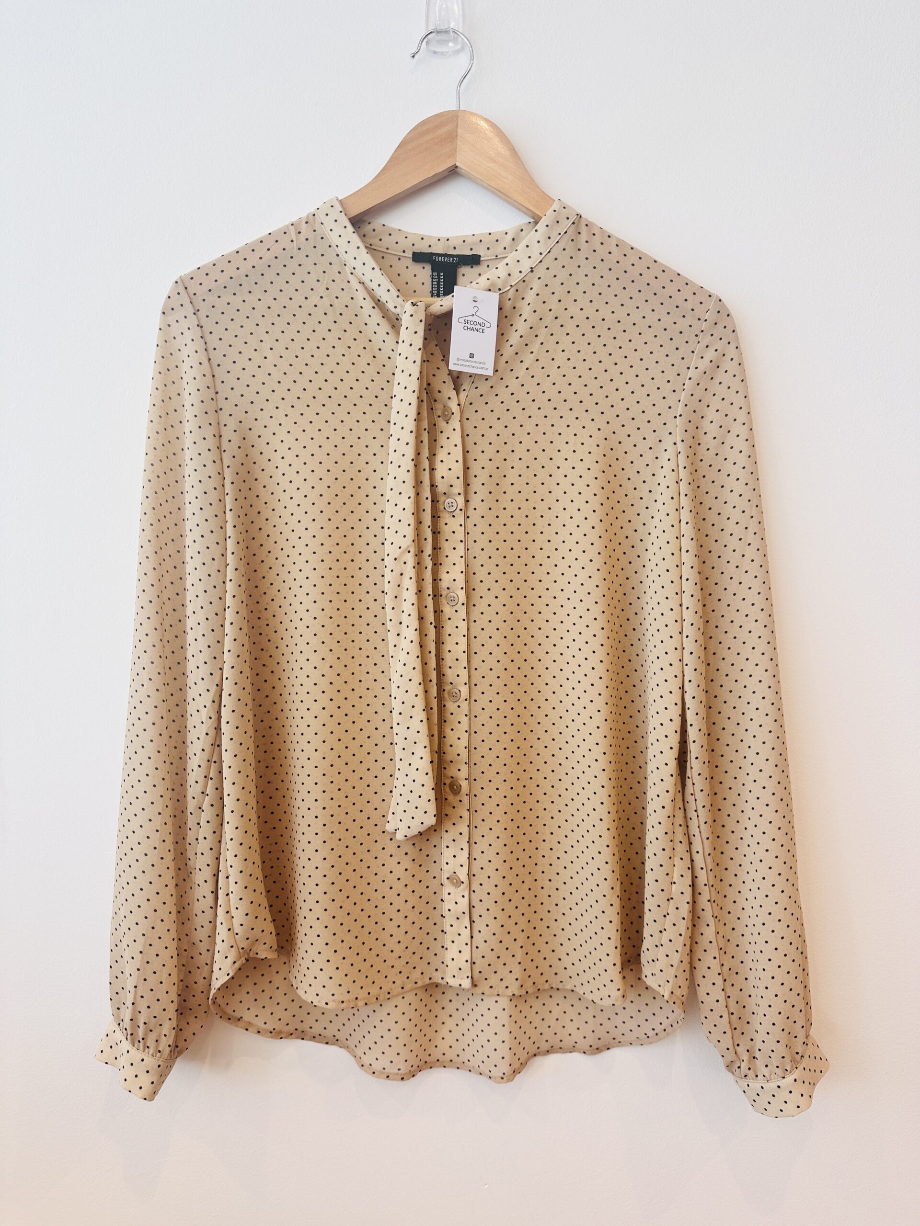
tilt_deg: -1.6
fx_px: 850
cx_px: 460
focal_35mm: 24
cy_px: 613
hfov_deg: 56.8
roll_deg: -0.8
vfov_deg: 71.6
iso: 80
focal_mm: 6.86
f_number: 1.78
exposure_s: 1/100
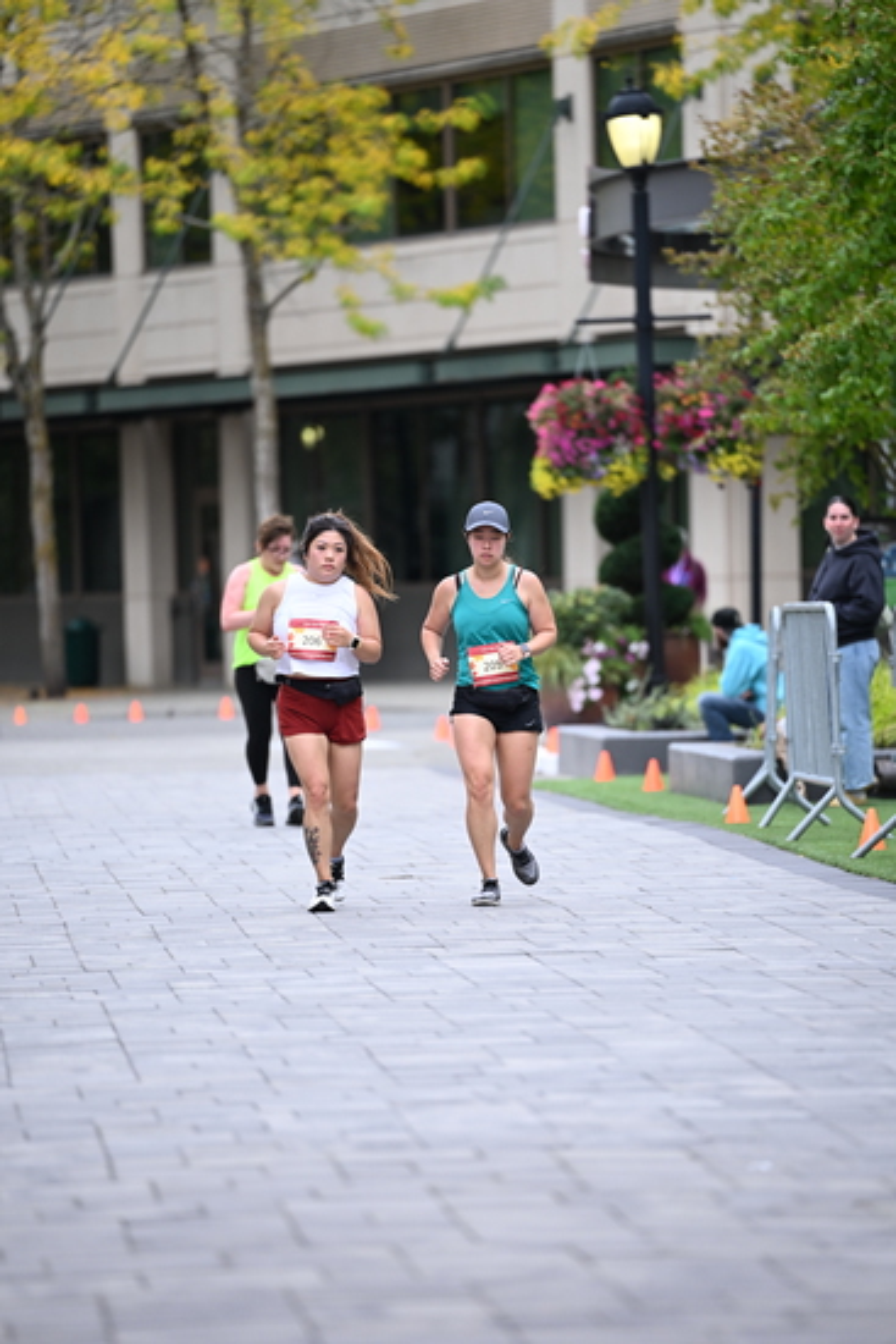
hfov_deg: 6.9
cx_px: 448
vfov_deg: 10.3
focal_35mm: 200
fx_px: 7461
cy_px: 672
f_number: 2.8
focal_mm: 200
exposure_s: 1/1600
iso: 640
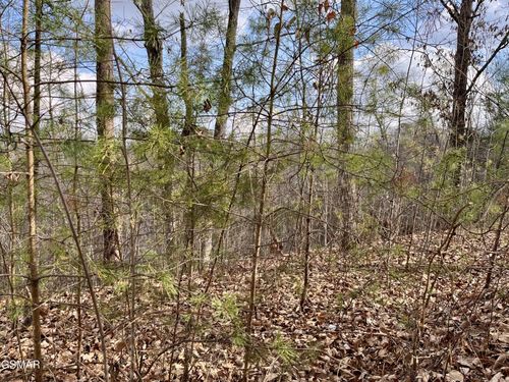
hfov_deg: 67.3
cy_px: 191
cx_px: 254
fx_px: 382
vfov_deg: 53.1
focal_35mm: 26
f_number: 1.6
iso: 50
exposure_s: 1/705
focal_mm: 5.1
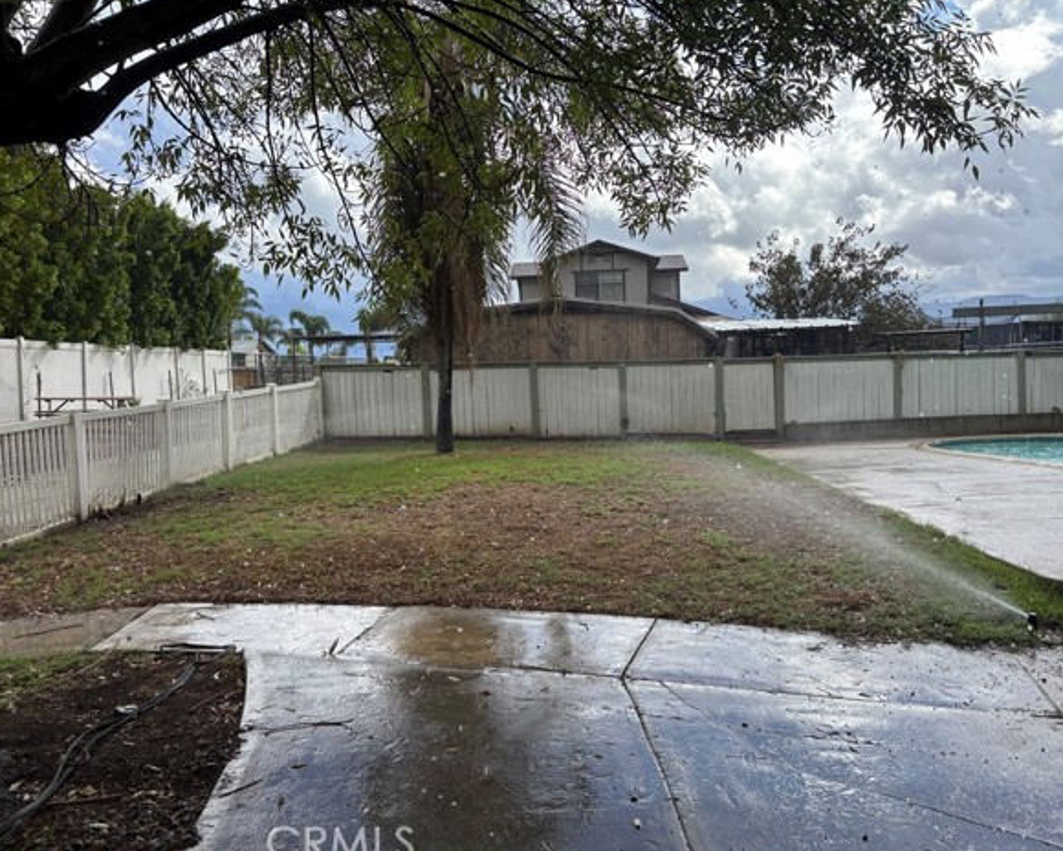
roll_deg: +3.0
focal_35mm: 28
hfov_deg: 62.2
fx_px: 881
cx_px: 552
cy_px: 429
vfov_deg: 51.5
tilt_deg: -3.9
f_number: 1.6
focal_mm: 5.96
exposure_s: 1/2342
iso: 50
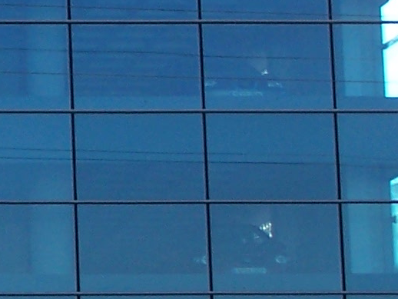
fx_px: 2864
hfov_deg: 7.6
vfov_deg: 6.0
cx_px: -415
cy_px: 168
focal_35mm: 249
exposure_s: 1/500
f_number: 3.2
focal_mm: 9.3
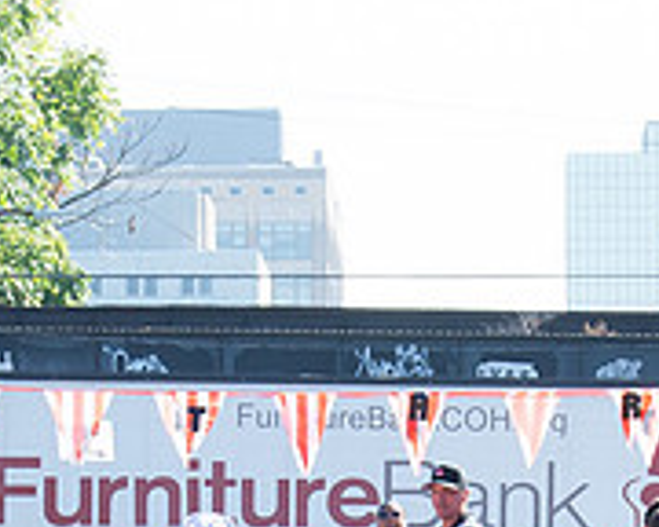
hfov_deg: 3.6
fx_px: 10357
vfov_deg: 2.9
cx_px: 360
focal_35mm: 531
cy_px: 789
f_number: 7.1
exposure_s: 1/250
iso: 200
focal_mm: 90
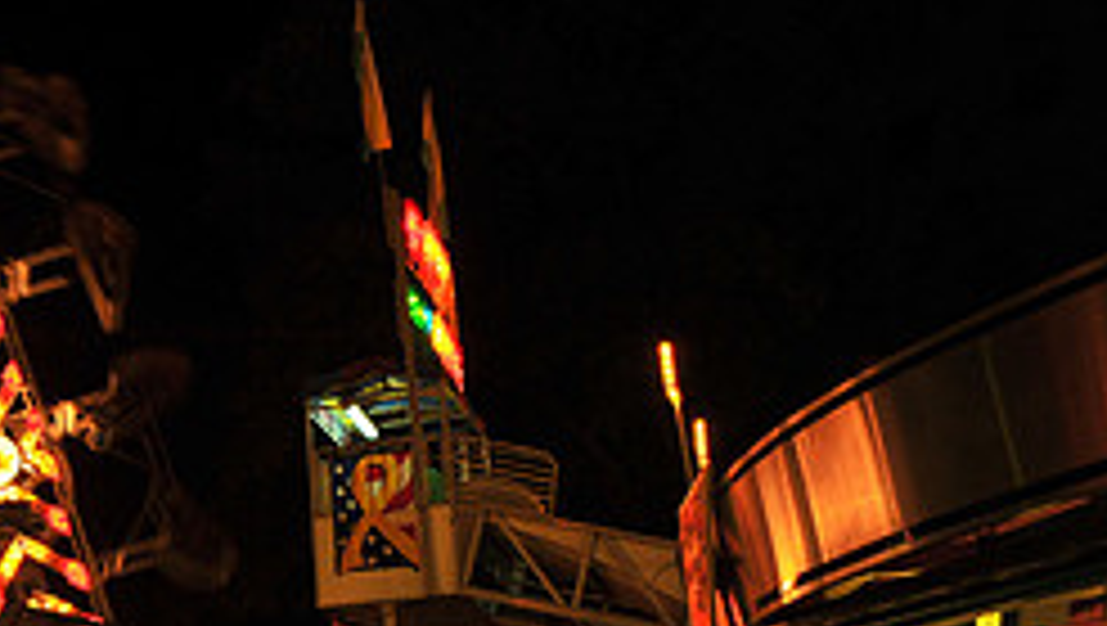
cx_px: -104
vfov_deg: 17.4
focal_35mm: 69
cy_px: 468
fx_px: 2028
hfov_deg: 27.9
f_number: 7.1
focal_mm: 28
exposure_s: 1/15
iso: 500
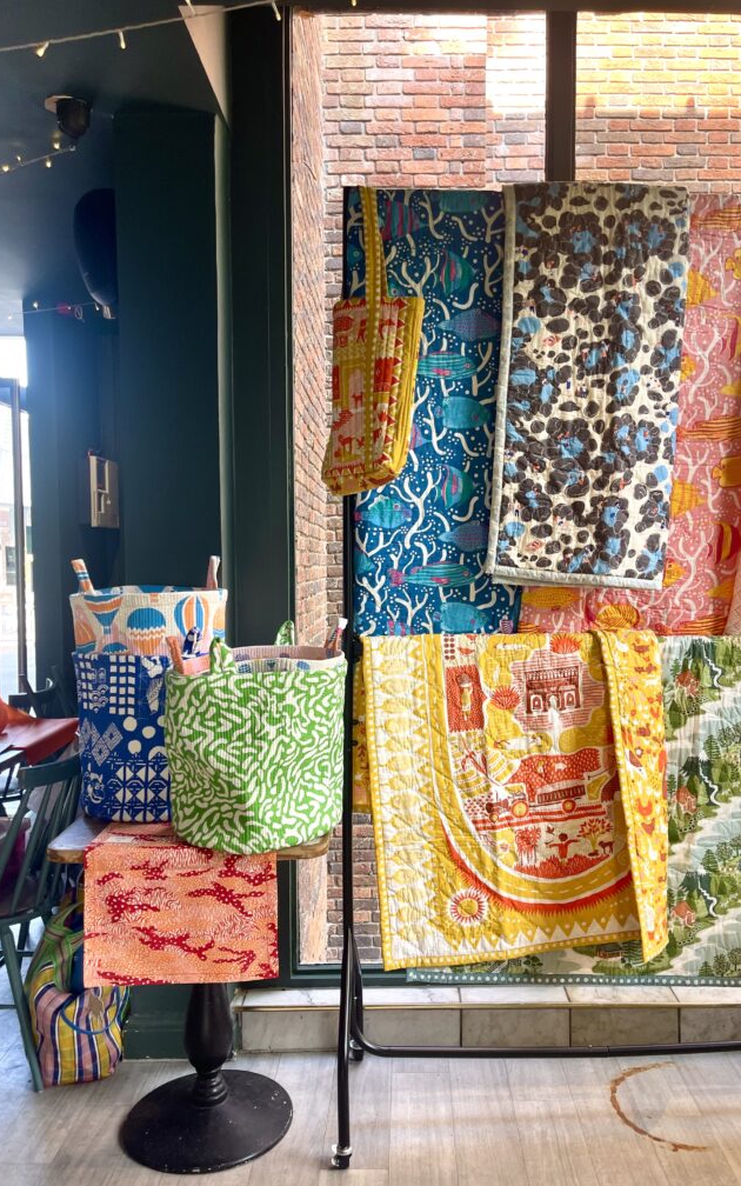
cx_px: 422
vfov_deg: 66.5
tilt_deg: -4.2
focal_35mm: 28
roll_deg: +0.6
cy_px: 601
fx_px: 905
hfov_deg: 44.4
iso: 80
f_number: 1.6
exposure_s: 1/100
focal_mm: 5.1
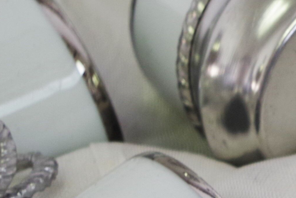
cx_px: 779
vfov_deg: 6.7
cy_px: 115
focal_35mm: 206
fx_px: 1694
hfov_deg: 8.8
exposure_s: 1/60
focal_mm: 24.38
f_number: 4
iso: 200
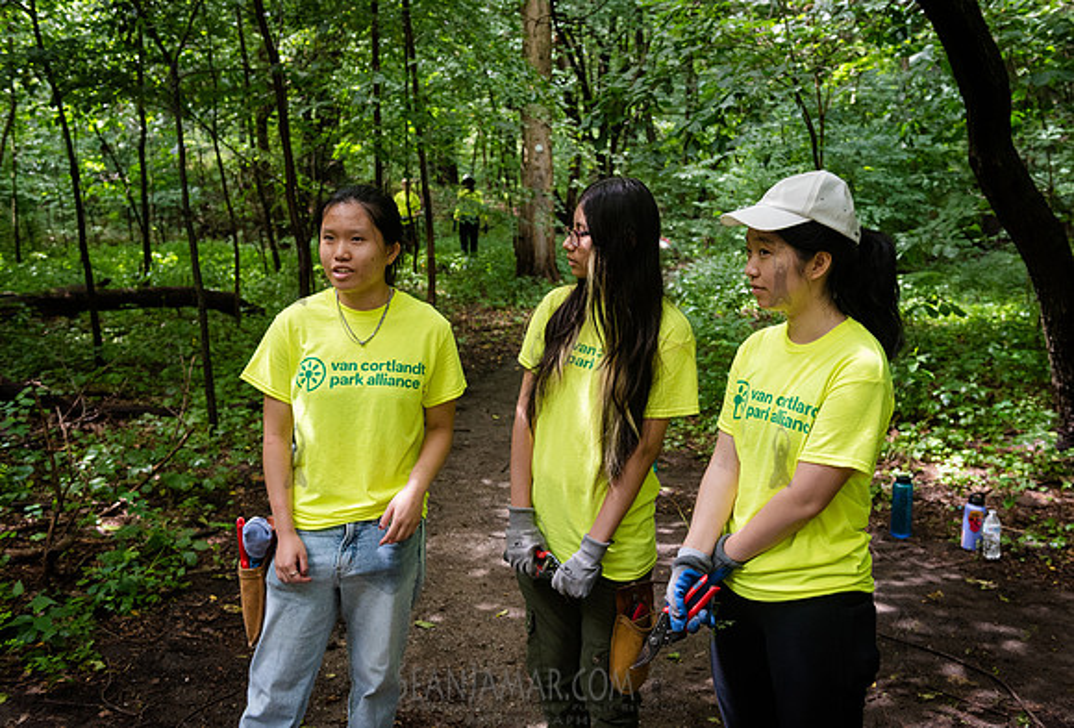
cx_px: 591
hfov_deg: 51.3
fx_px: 1117
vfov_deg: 36.1
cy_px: 333
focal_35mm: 37
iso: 2000
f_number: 4
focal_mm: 34
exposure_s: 1/400
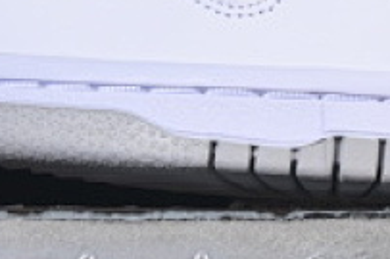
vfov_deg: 3.4
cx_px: 578
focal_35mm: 400
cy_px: -213
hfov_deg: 5.1
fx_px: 4330
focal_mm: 50
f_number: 8
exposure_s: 1/100
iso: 160
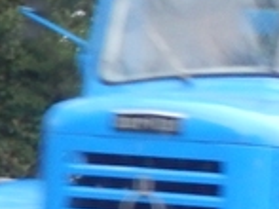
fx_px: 3173
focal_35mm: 394
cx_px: 97
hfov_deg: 5.0
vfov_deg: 3.8
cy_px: 156
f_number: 4.6
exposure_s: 1/50
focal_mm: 10.4
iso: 400
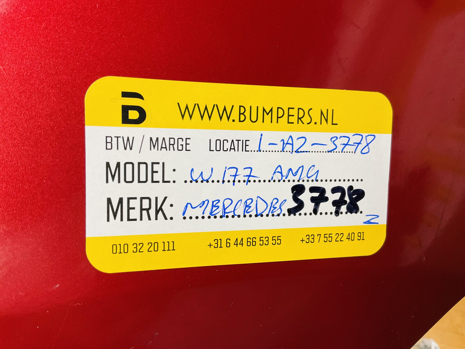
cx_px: 232
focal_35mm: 29
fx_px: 390
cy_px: 174
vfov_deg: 48.2
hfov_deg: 61.7
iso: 50
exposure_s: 1/50
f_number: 1.8
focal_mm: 3
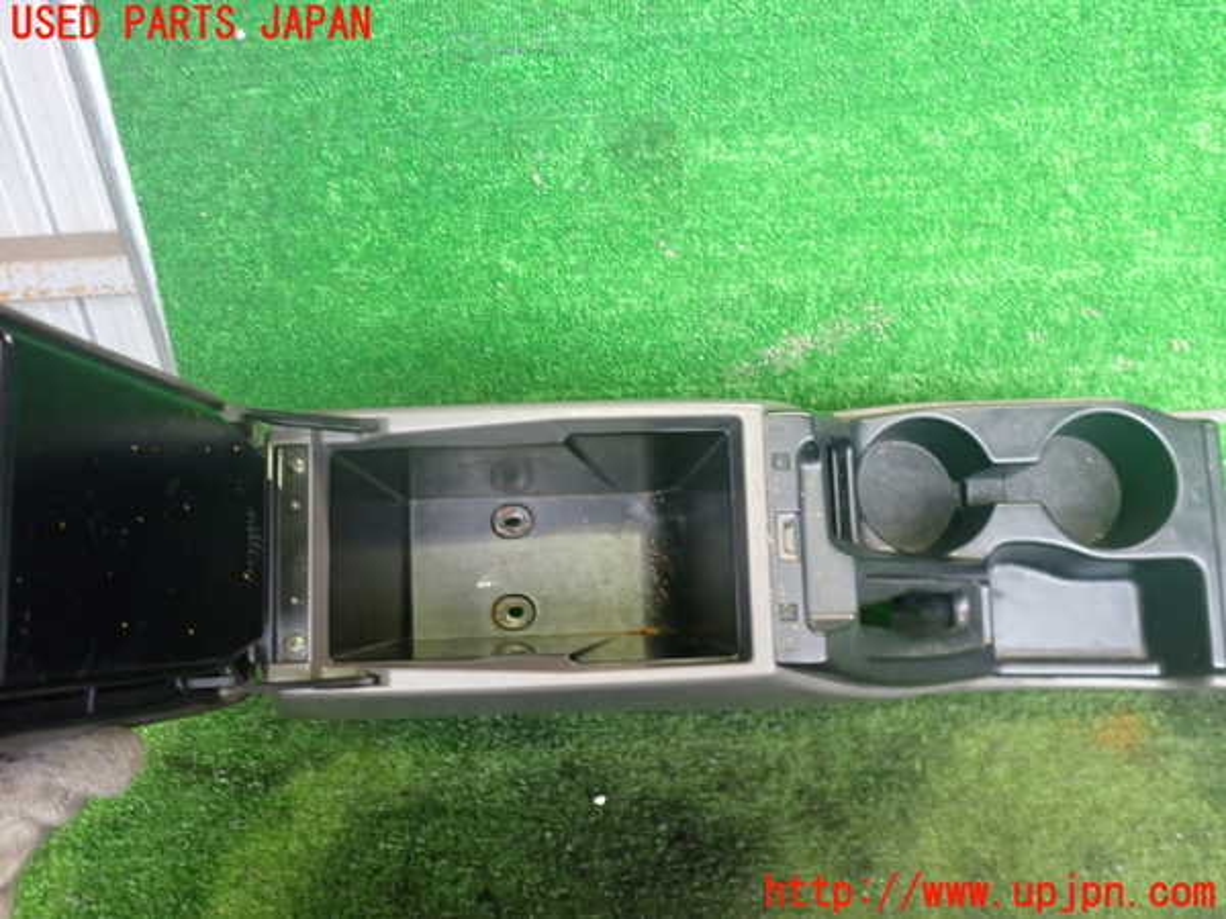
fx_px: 1063
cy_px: 460
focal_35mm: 30
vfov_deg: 46.8
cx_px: 613
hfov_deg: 60.0
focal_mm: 5.4
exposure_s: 1/30
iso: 400
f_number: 2.3
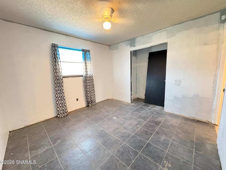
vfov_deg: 85.7
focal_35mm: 14
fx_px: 91
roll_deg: +2.5
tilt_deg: -8.3
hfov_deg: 102.1
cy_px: 85
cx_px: 113
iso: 1000
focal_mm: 2.22
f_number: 2.2
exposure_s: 1/30
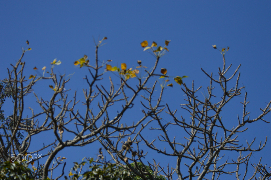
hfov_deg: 17.1
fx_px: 903
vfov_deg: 11.4
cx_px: 136
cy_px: 90
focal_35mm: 120
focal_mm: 80
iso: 200
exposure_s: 1/2000
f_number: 5.6
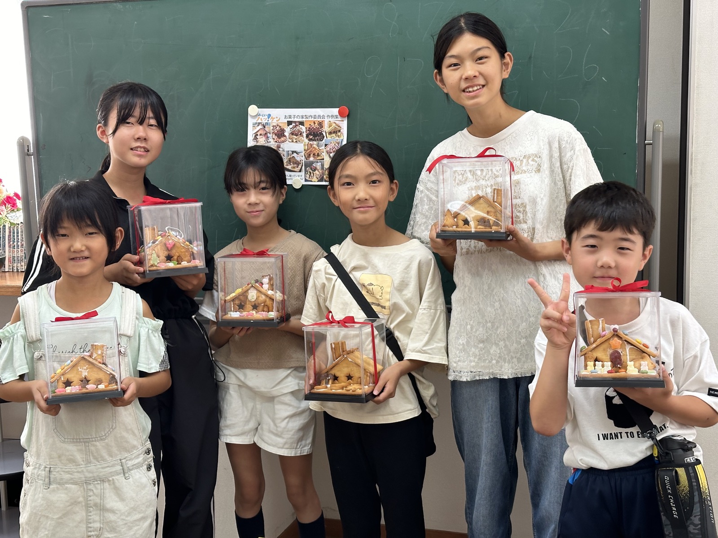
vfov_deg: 30.3
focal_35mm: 48
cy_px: 269
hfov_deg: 39.7
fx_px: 996
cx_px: 359
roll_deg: +1.2
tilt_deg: -8.5
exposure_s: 1/60
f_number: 1.78
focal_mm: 6.86
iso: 80
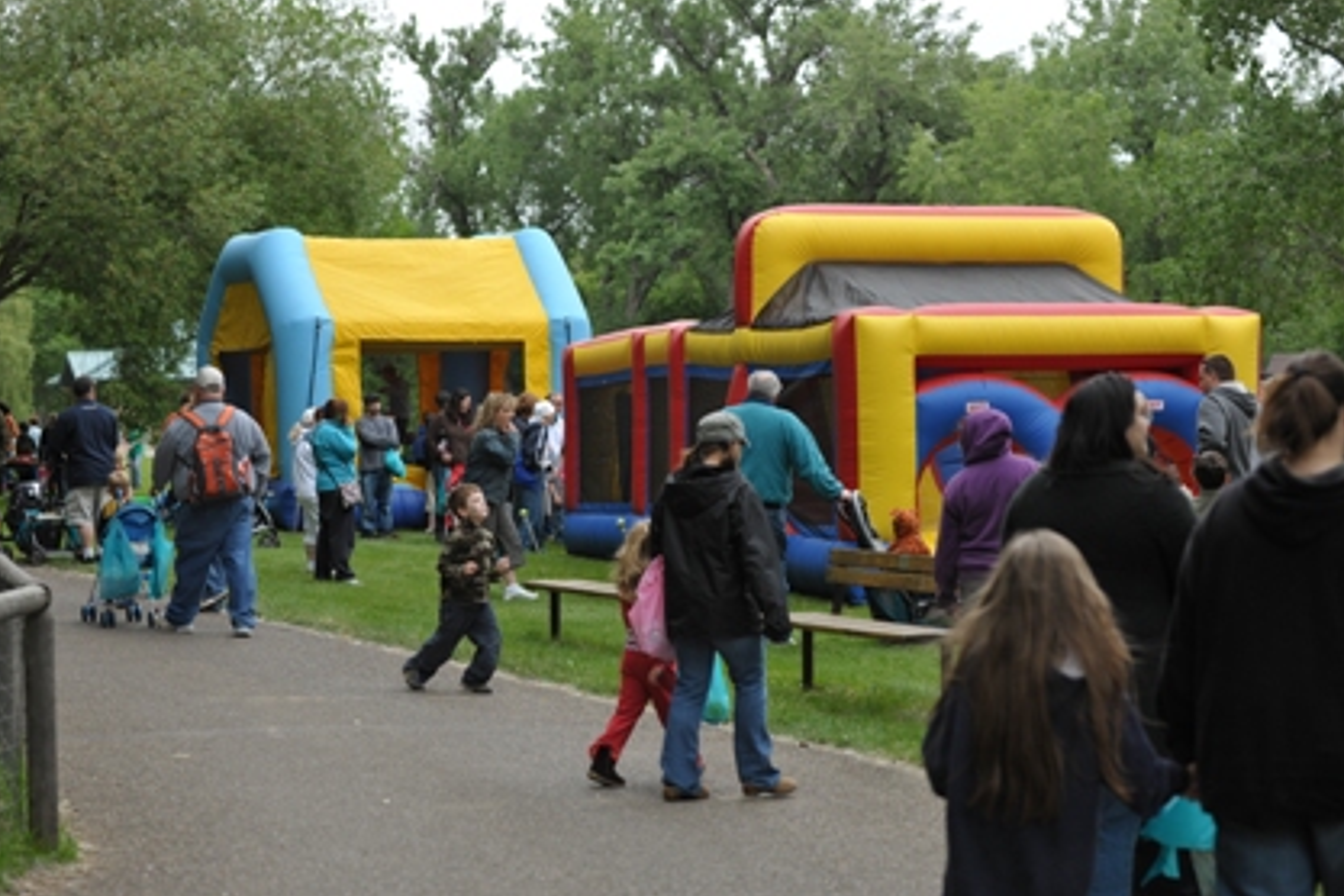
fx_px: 3136
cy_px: 433
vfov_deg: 16.3
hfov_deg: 24.2
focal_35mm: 84
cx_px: 638
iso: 400
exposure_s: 1/1000
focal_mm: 70
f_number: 3.5
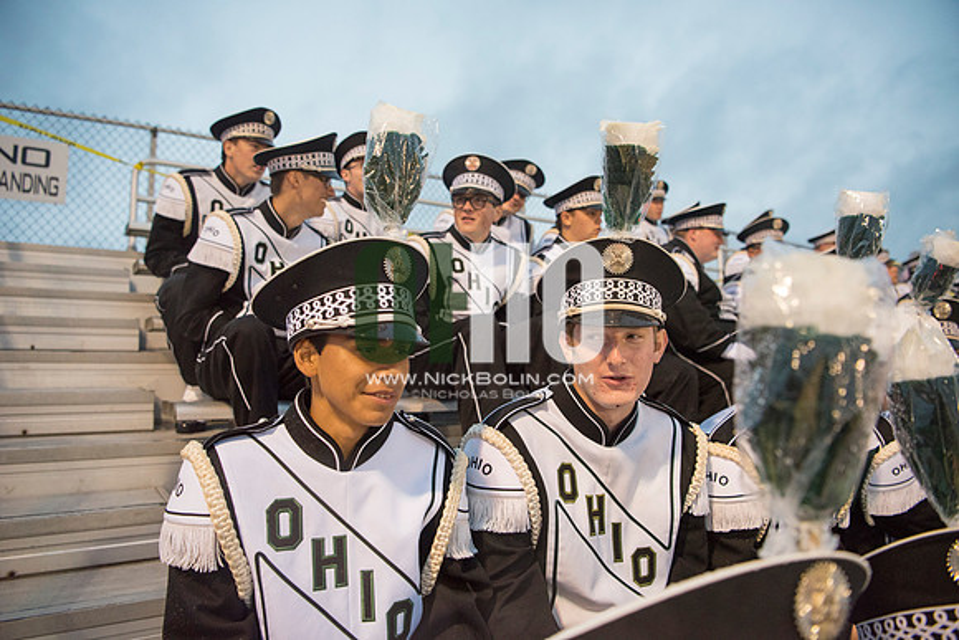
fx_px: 639
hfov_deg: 73.7
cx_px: 480
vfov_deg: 53.2
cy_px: 320
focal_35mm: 24
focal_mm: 24
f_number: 3.2
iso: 2000
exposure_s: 1/320
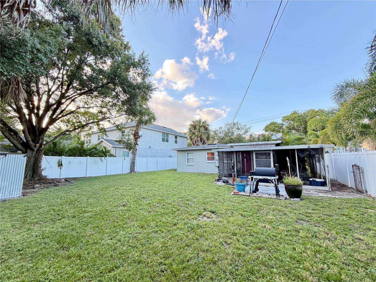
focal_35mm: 14
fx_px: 152
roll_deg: +1.5
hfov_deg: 102.1
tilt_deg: +7.2
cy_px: 141
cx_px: 188
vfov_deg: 85.7
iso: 200
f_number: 2.2
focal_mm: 2.22
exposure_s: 1/121
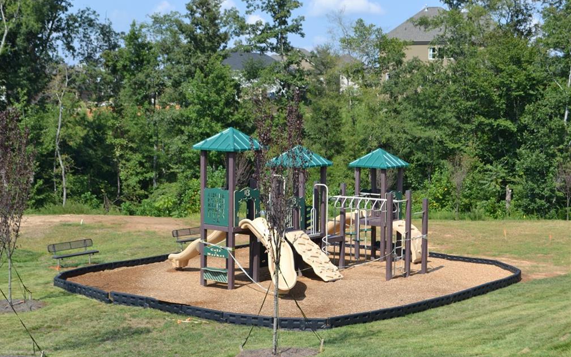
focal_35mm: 56
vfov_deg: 23.1
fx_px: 872
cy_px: 184
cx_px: 281
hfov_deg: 36.3
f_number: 7.1
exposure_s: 1/200
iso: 100
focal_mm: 36
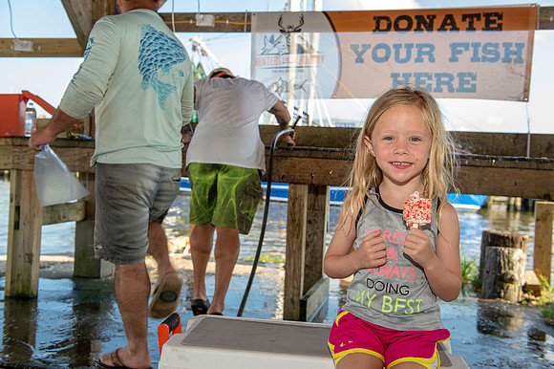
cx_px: 277
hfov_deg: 50.7
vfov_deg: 35.0
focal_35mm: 38
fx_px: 584
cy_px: 184
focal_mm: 38
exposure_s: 1/80
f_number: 5.6
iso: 50
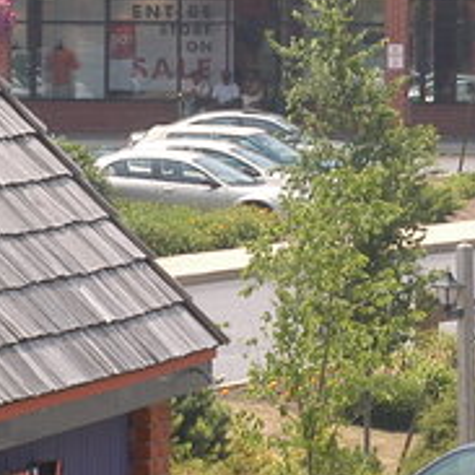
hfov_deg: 3.7
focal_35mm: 479
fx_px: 7436
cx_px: 395
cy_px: 149
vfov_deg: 3.7
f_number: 10
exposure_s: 1/250
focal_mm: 86
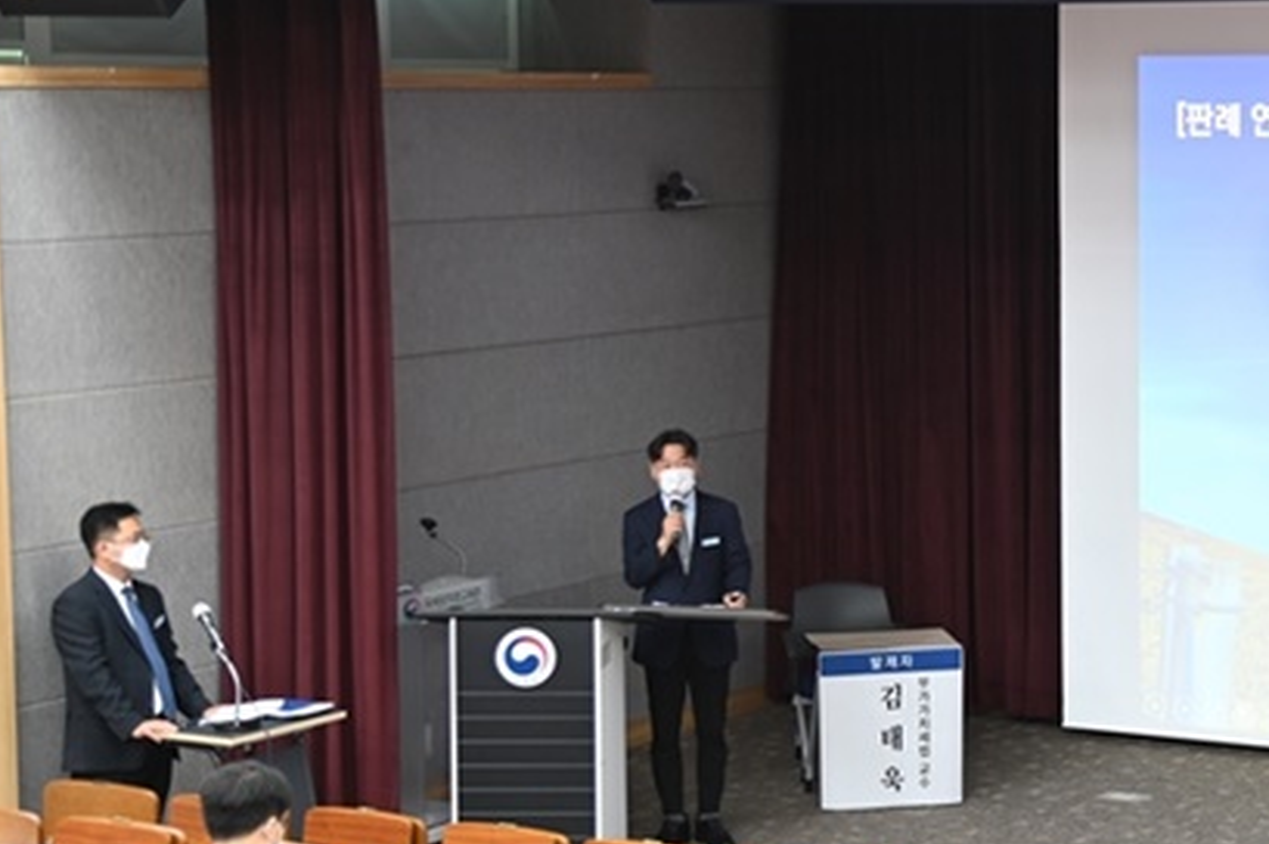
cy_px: 469
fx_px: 3170
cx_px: 1210
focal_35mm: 90
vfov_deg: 15.2
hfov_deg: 22.0
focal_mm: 46
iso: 500
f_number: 4
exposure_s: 1/15
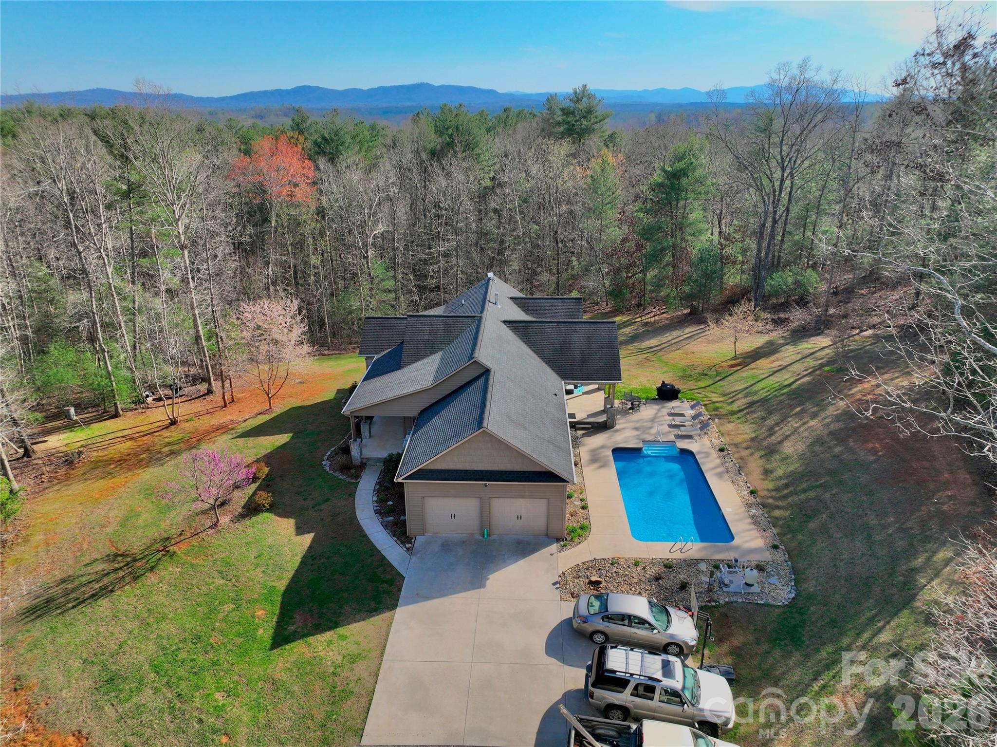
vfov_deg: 56.8
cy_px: 374
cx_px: 498
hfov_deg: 71.6
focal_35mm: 24
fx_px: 691
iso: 200
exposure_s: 1/2000
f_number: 2.8
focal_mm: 12.29
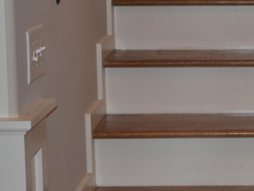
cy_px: 20
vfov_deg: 11.4
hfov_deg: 14.9
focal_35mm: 129
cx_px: 275
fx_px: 947
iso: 400
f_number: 4.2
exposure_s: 1/60
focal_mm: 26
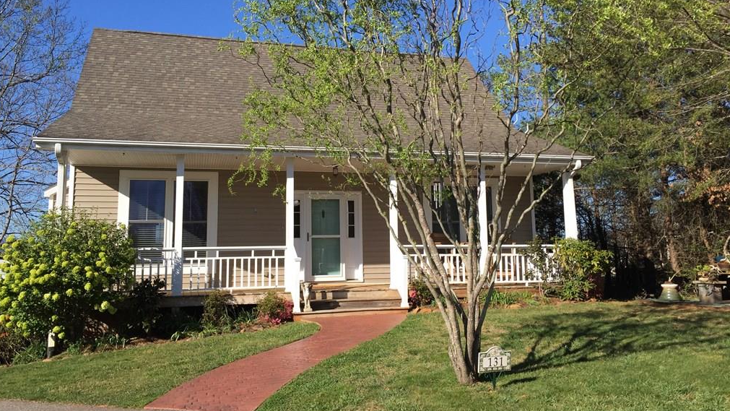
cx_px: 361
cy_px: 170
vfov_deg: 36.6
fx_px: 619
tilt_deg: +8.3
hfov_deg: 61.0
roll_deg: +0.5
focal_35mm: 32
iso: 32
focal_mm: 4.15
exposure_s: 1/1364
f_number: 2.2
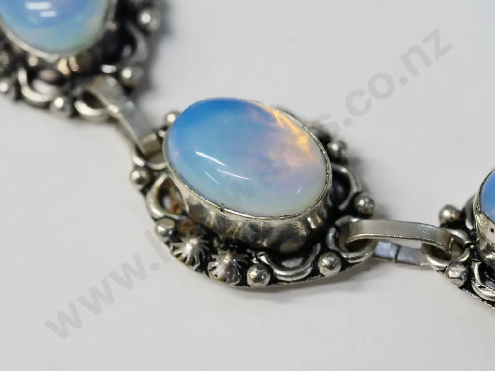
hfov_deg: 16.4
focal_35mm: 120
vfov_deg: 12.3
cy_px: 186
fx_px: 1716
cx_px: 248
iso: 3200
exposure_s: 1/100
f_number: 5.6
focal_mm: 60
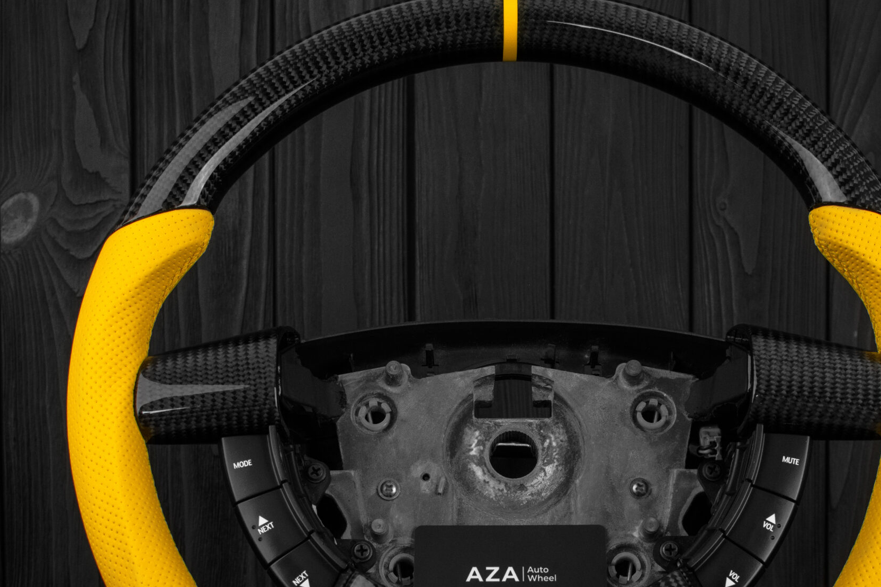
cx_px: 501
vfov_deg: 16.8
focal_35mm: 81
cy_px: 404
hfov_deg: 25.1
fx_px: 1976
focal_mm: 35
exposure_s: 1/125
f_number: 6.3
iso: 500
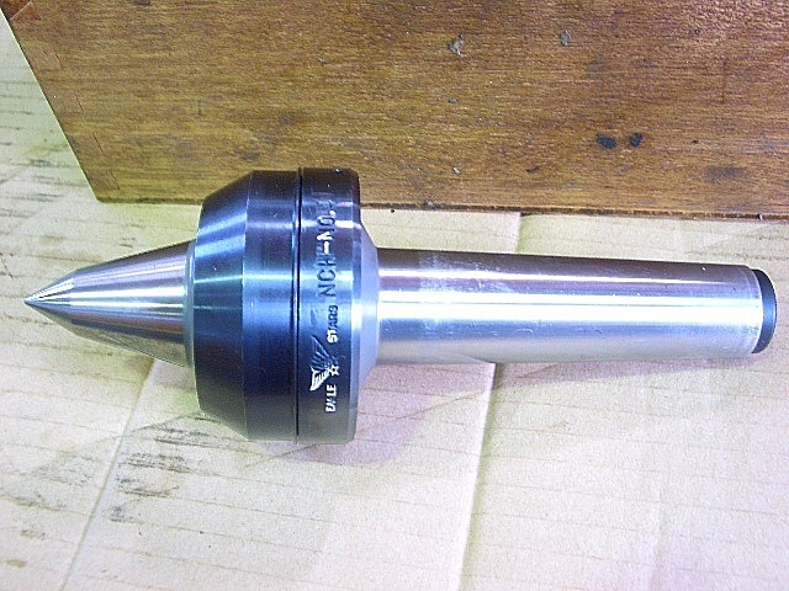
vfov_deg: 35.1
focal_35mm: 41
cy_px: 296
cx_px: 394
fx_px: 935
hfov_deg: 45.8
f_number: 2.8
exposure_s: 1/8
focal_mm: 6.8
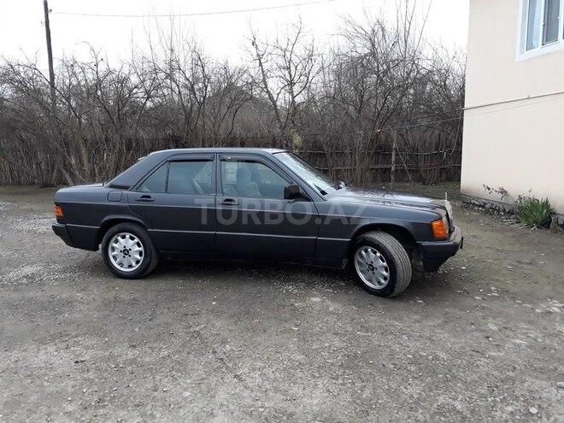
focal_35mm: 27
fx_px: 440
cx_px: 282
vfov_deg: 51.4
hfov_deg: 65.3
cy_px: 212
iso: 100
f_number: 1.9
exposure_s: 1/33
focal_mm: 3.6
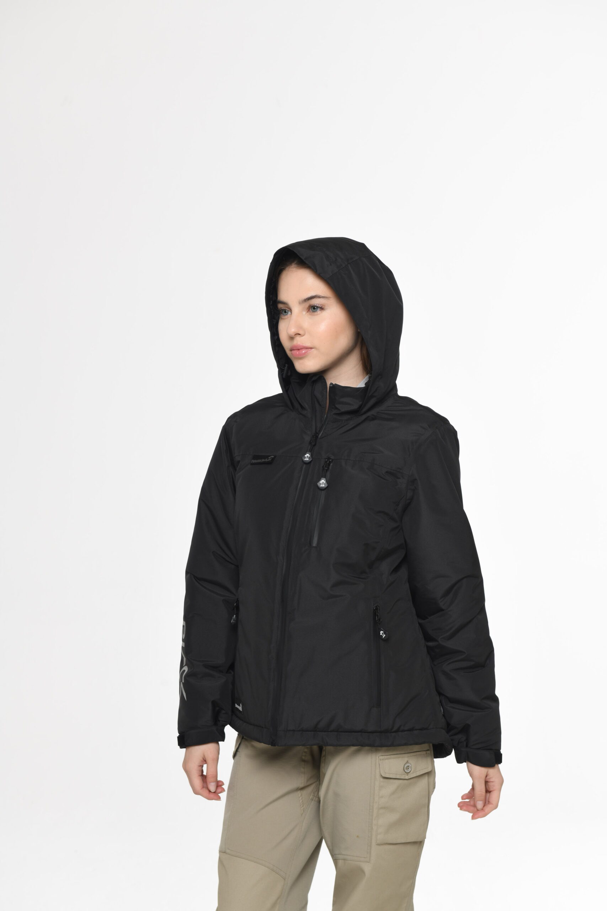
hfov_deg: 19.5
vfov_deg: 28.8
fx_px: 1770
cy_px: 456
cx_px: 304
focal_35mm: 70
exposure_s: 1/160
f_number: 9
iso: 100
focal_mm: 70
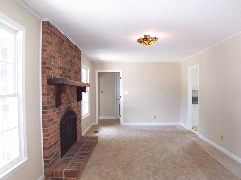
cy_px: 92
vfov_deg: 56.8
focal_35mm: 24
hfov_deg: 71.6
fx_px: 167
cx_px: 119
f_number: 2.8
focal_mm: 3.8
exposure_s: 1/30
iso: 100
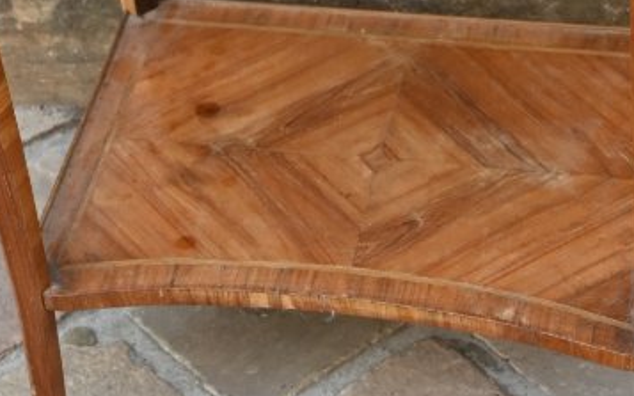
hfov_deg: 14.3
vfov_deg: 8.9
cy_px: 0
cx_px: 329
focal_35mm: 147
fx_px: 2532
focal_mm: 28.5
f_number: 4
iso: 400
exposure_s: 1/250
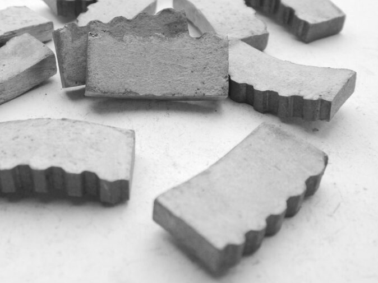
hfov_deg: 40.8
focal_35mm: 46
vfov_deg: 31.2
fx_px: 502
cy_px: 87
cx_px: 128
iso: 400
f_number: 3.2
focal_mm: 5.6
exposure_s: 1/200
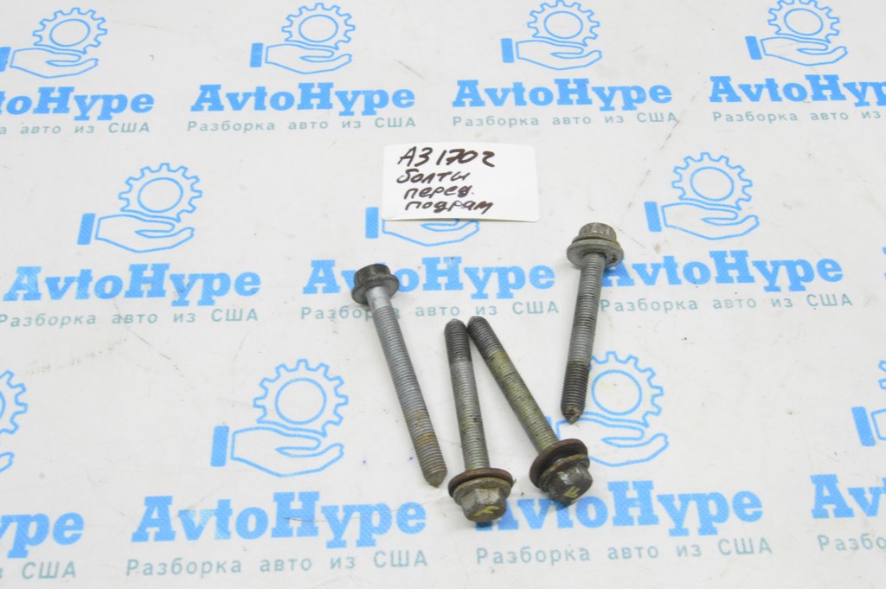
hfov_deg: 49.6
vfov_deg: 34.2
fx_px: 959
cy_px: 294
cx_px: 443
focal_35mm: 39
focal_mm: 26
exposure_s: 1/15
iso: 6400
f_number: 20
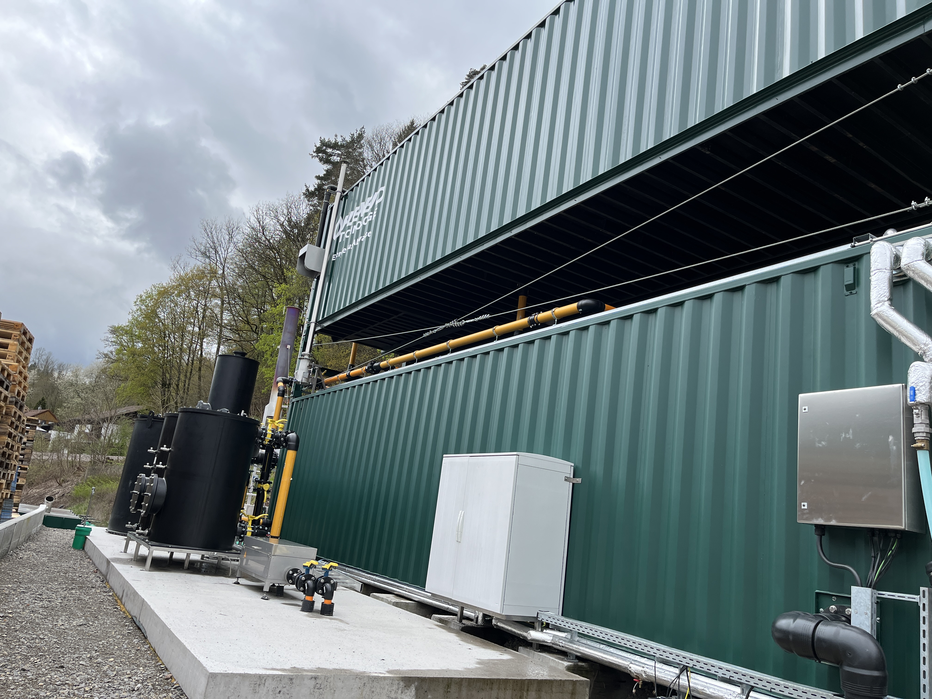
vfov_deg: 53.1
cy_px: 350
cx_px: 466
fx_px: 700
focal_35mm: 26
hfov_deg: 67.3
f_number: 1.6
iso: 50
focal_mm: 5.1
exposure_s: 1/1266
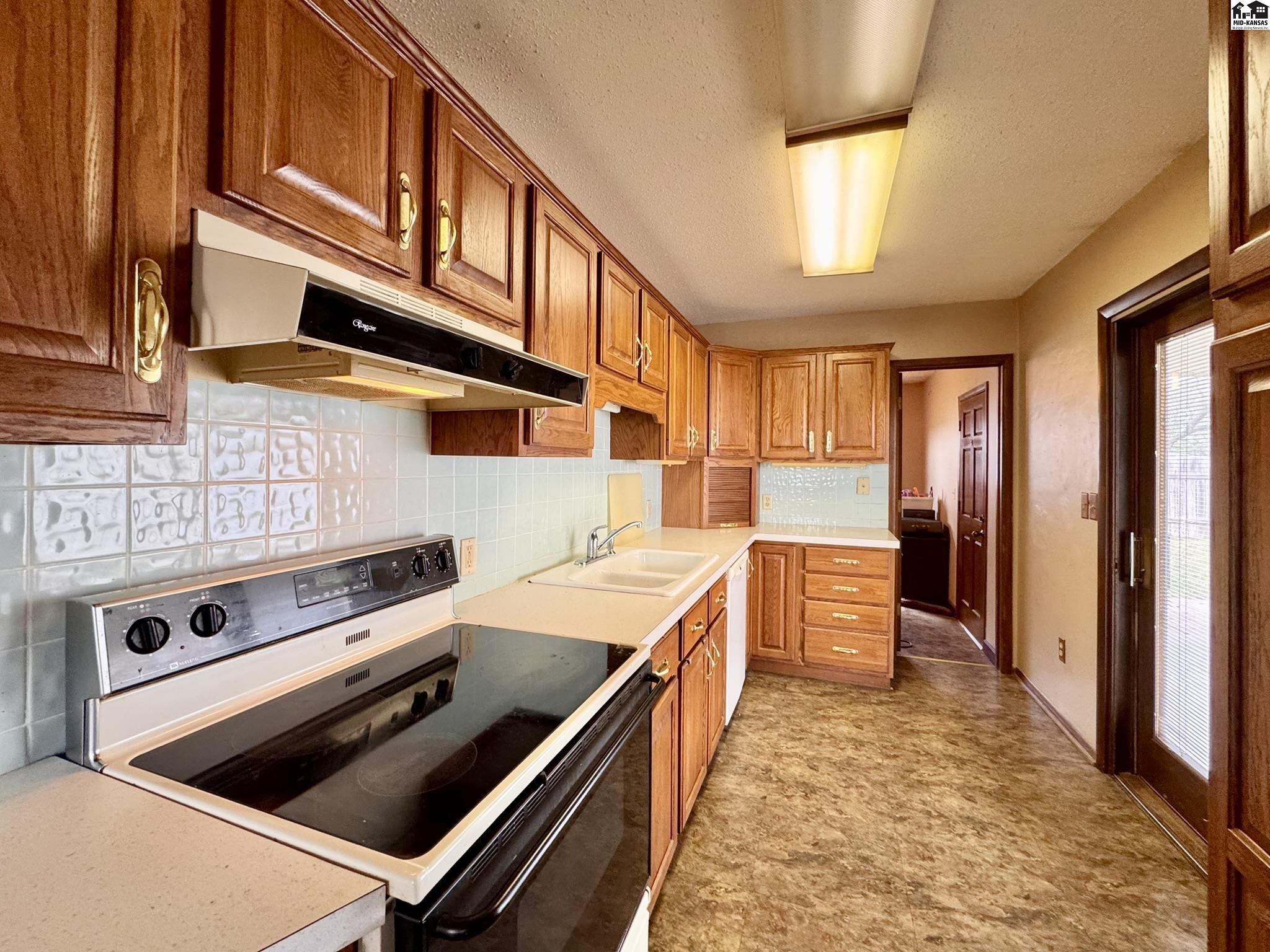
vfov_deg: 85.7
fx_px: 514
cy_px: 476
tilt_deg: -1.3
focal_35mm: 14
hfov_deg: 102.1
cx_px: 635
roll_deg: -0.3
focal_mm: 2.22
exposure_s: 1/60
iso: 200
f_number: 2.2
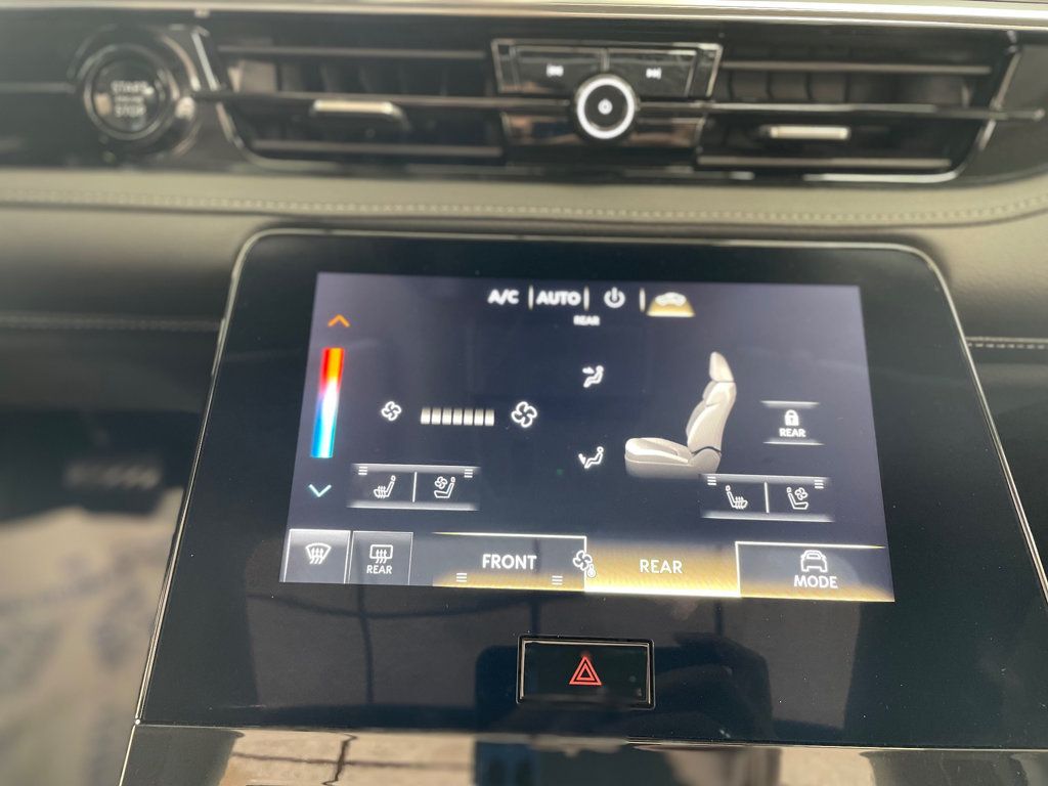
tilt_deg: -37.4
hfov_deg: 67.3
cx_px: 524
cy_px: 393
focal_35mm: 26
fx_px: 787
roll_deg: -1.1
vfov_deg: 53.1
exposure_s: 1/58
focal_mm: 4.2
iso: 250
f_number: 1.6
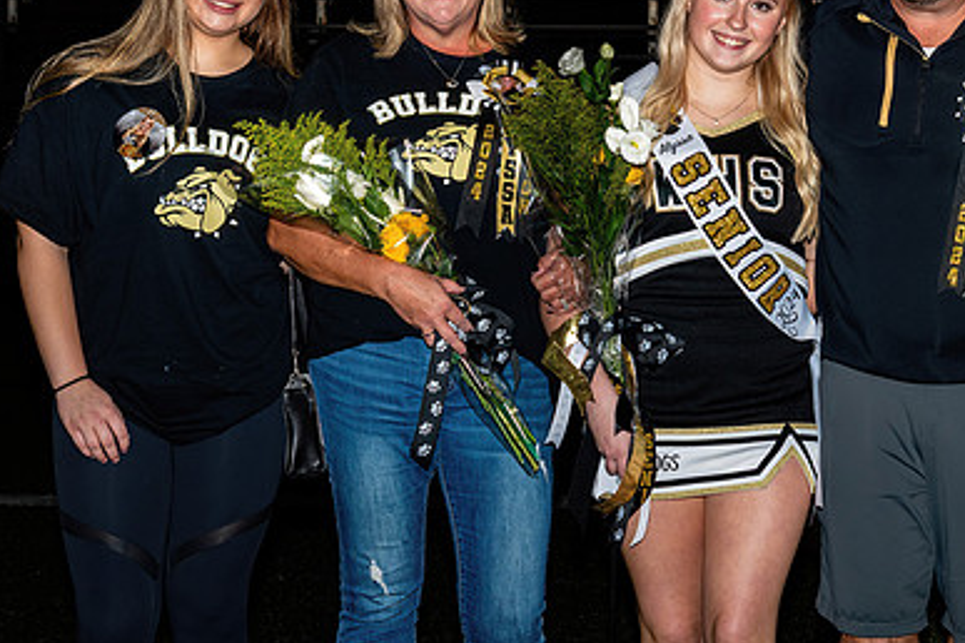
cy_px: 234
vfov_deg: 11.2
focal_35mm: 122
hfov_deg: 16.7
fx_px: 3270
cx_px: 644
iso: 320
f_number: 5
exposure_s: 1/200
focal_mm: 44
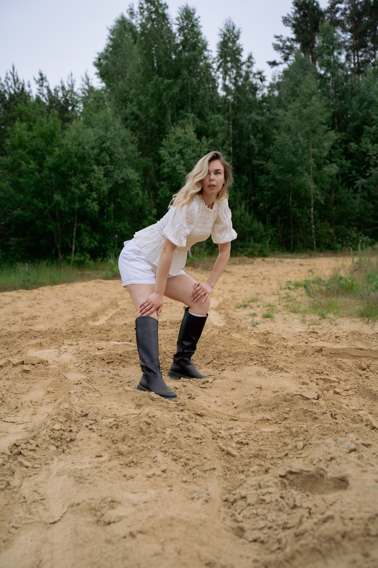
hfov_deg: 31.2
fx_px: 677
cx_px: 189
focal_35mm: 43
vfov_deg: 45.4
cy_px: 284
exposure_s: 1/400
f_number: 3.5
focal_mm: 43
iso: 160
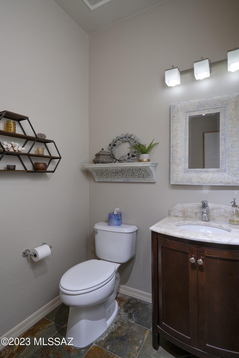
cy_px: 179
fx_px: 169
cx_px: 120
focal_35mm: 17
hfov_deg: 70.4
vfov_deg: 93.3
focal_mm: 17
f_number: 11
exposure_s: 1/125
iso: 200
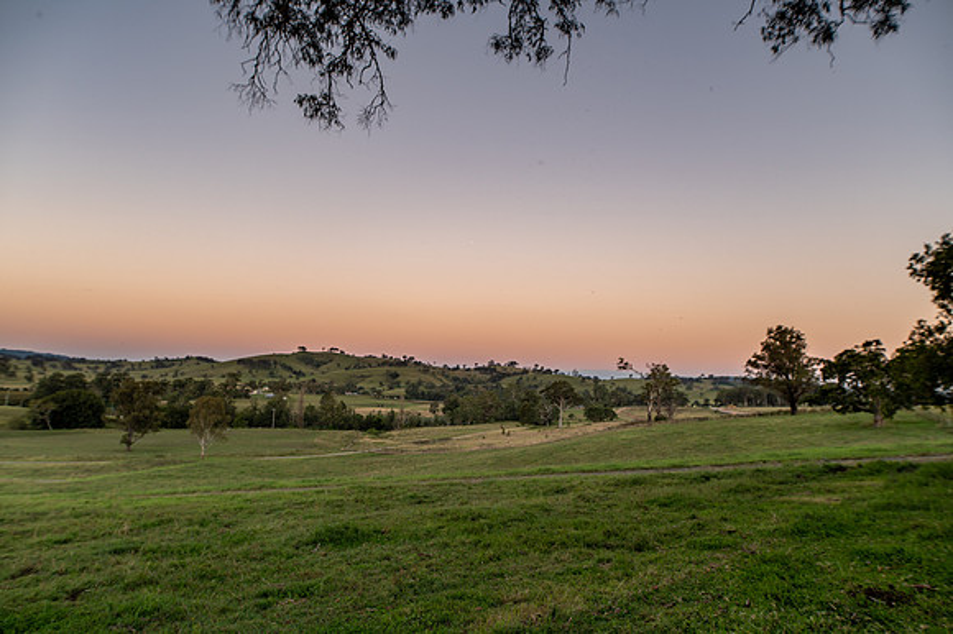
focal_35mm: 20
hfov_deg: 84.0
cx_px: 476
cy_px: 317
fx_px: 529
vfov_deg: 61.9
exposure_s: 1/100
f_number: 4
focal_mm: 20
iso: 100
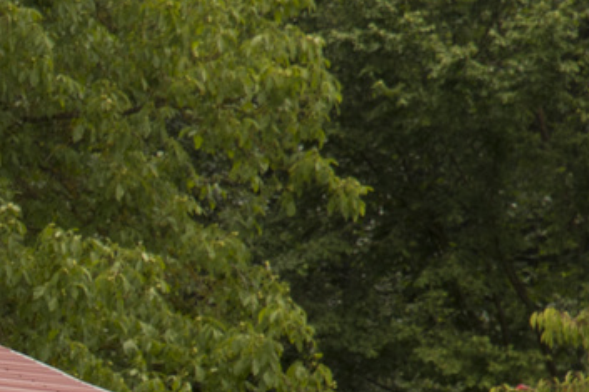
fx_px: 10678
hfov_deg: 3.1
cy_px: 709
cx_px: -621
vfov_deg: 2.1
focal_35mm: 653
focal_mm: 80
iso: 250
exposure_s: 1/640
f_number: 6.3
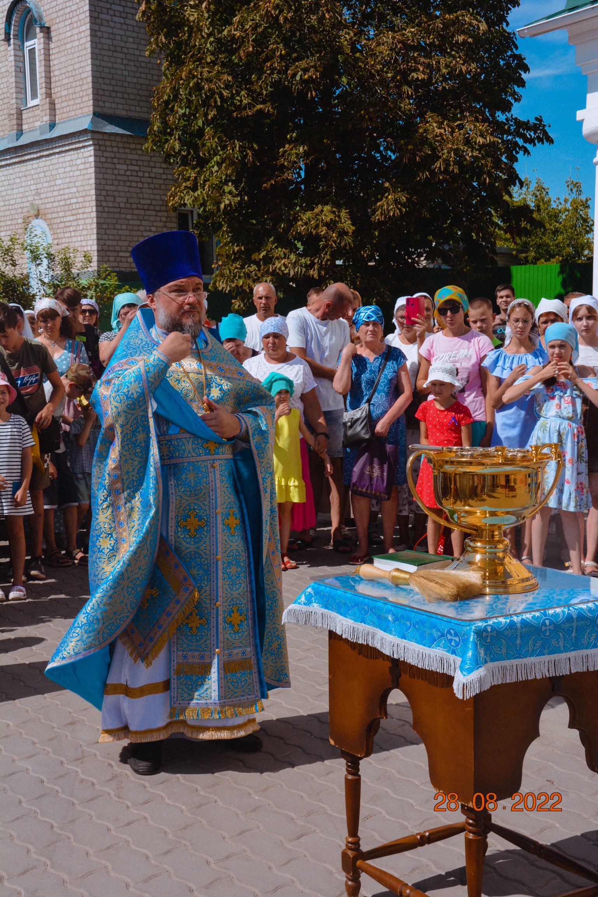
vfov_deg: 38.9
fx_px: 1271
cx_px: 299
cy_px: 448
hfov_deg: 26.5
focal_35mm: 51
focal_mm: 34
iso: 100
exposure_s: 1/200
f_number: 10
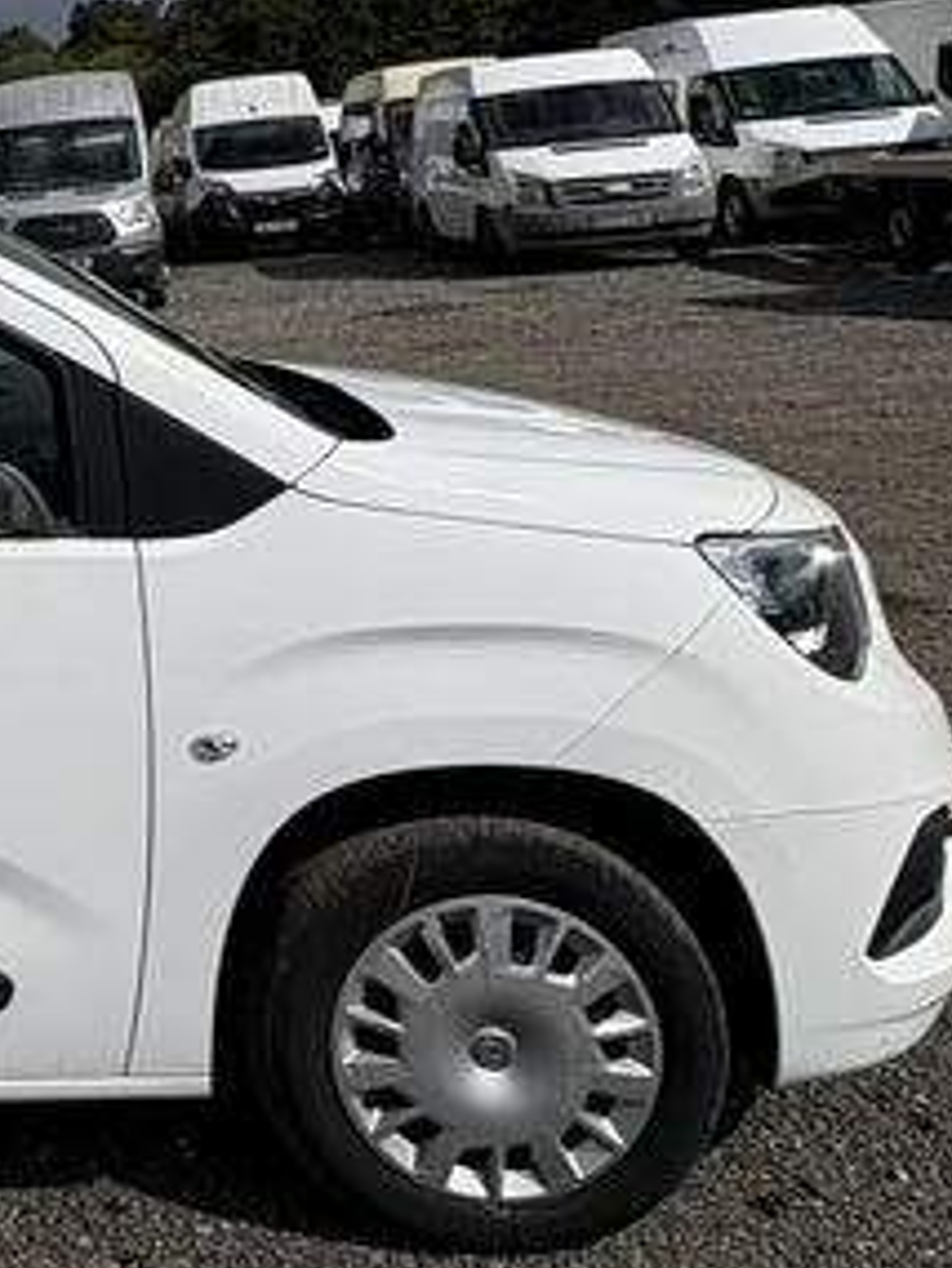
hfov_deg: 26.4
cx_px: -369
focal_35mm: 44
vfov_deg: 41.2
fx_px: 1612
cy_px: 267
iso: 40
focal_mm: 2.22
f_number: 2.2
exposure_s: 1/6135
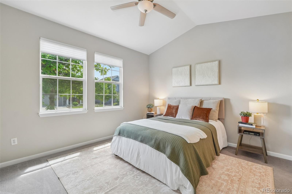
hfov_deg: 100.4
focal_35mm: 15
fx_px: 122
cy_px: 97
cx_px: 146
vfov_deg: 77.3
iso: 800
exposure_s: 1/20
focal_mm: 10
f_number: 8
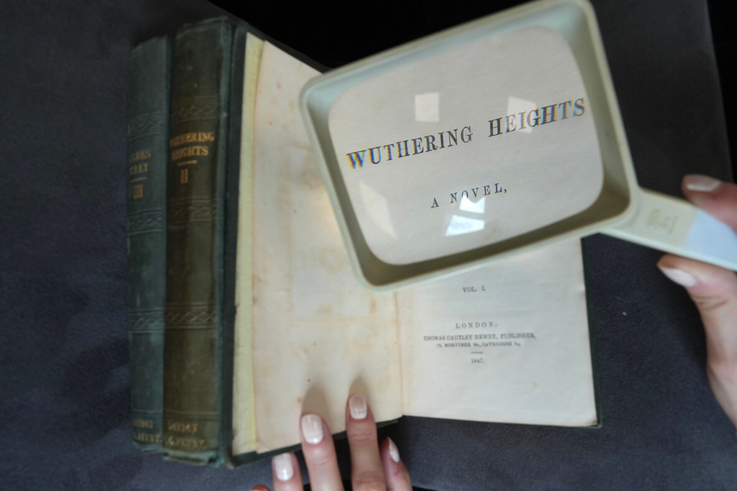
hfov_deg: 73.7
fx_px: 491
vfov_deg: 53.1
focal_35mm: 24
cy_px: 246
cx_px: 368
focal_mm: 24
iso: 640
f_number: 13
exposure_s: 1/80
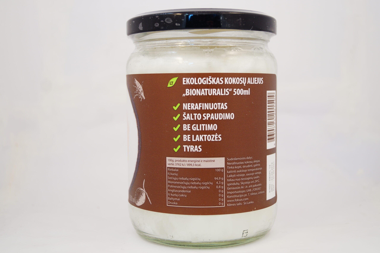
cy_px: 126
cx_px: 190
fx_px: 554
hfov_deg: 37.9
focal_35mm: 52
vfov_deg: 25.7
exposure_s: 1/20
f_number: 5
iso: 100
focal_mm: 35
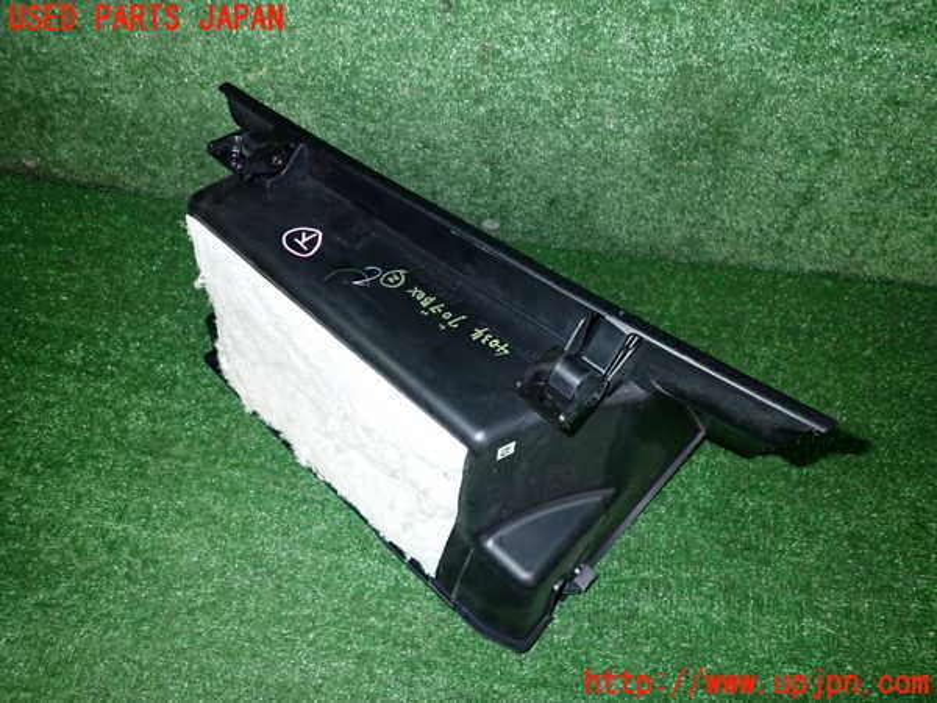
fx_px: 677
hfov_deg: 69.4
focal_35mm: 25
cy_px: 352
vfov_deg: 54.9
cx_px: 468
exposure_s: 1/30
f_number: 5.6
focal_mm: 4.5
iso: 640
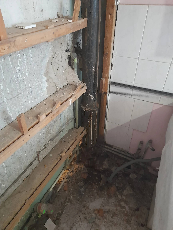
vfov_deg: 69.4
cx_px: 86
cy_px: 115
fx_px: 167
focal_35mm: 25
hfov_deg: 54.9
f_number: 2
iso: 800
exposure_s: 1/25
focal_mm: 4.6
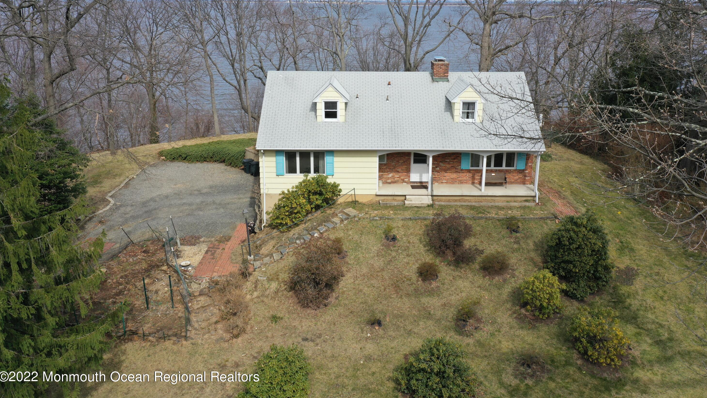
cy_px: 158
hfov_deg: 64.3
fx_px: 562
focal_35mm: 30
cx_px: 359
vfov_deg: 38.8
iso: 100
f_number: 5.6
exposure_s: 1/400
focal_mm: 10.26
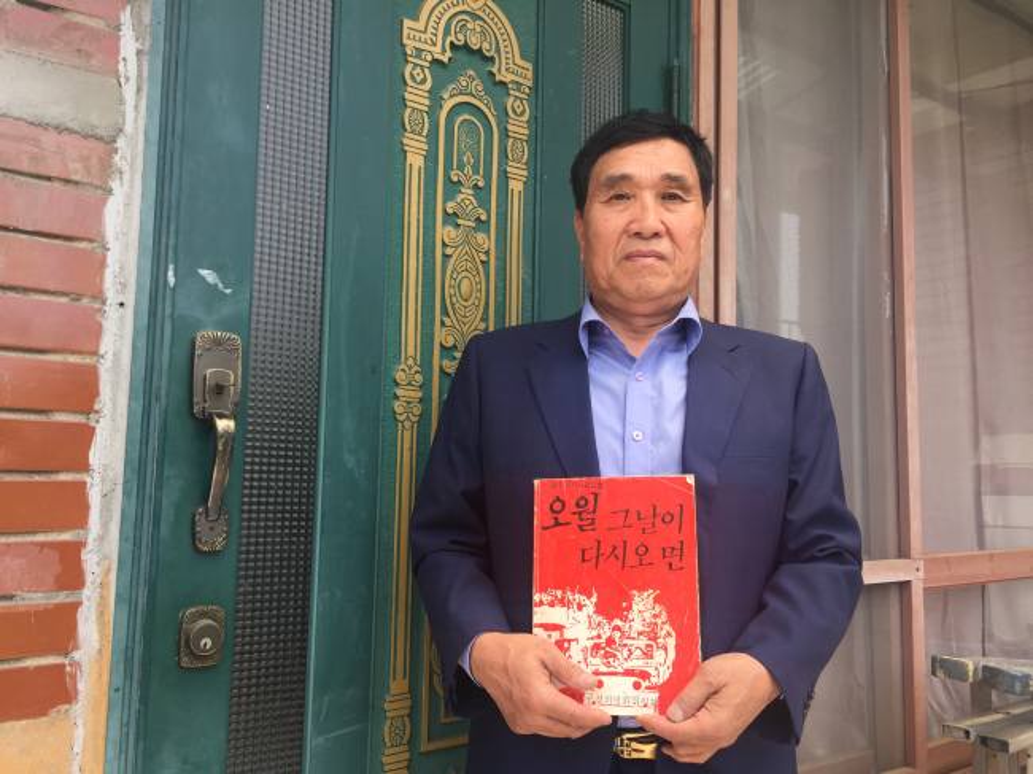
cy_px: 387
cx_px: 516
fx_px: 865
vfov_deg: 48.2
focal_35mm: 29
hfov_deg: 61.7
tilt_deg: +6.2
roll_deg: -0.9
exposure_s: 1/534
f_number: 2.2
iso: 32
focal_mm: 4.15
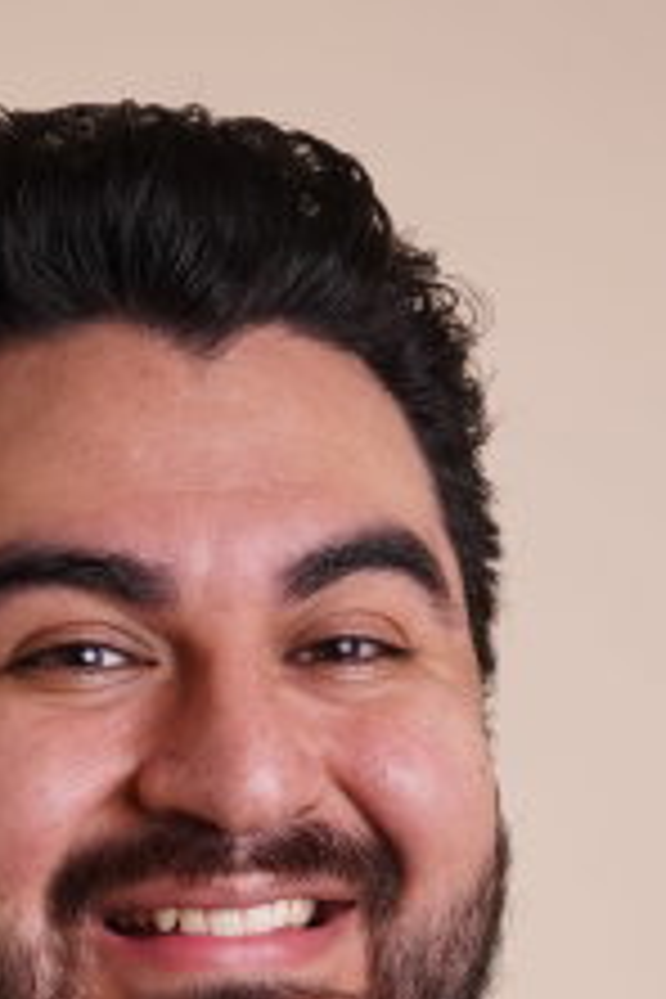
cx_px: 140
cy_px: 1062
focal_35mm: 189
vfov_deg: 10.8
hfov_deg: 7.3
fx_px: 5244
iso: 250
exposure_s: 1/125
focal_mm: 70
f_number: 5.6
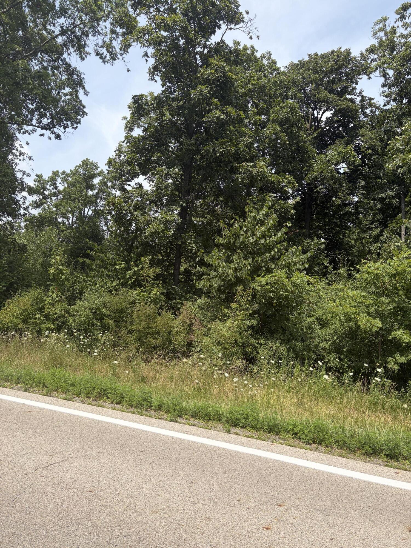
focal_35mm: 26
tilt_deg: +2.8
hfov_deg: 53.1
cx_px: 206
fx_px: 412
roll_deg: -5.9
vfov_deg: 67.3
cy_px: 274
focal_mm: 5.96
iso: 50
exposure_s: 1/3448
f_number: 1.6
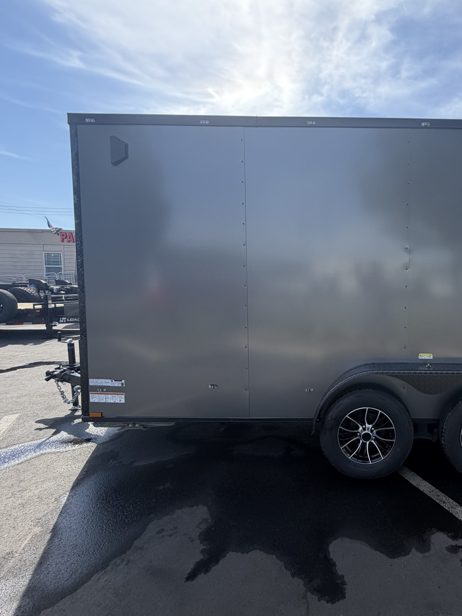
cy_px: 305
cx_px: 378
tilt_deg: -2.9
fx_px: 338
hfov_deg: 62.1
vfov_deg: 84.7
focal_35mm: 19
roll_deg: +0.0
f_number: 2.2
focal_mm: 2.22
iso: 40
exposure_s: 1/554
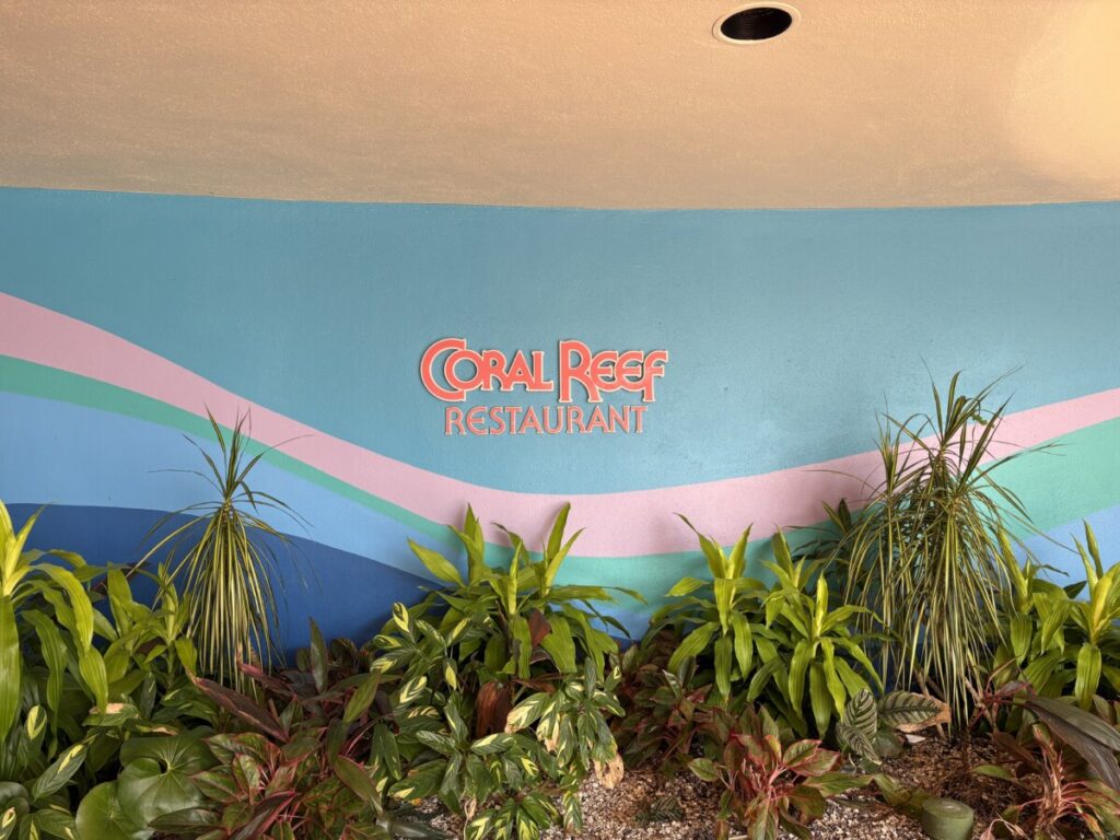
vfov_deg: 53.1
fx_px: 841
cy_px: 420
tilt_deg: +1.6
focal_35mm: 26
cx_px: 560
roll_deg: +0.4
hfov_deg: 67.3
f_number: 1.6
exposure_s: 1/178
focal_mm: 5.96
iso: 40
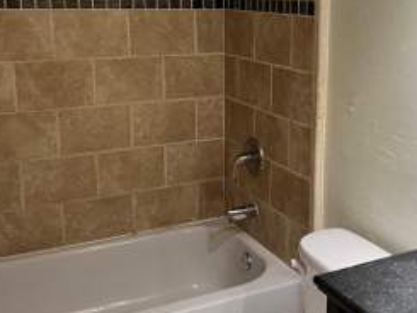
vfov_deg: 28.5
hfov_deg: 37.1
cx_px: 274
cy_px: 112
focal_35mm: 51
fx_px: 615
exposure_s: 1/60
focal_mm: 5.7
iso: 125
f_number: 1.5
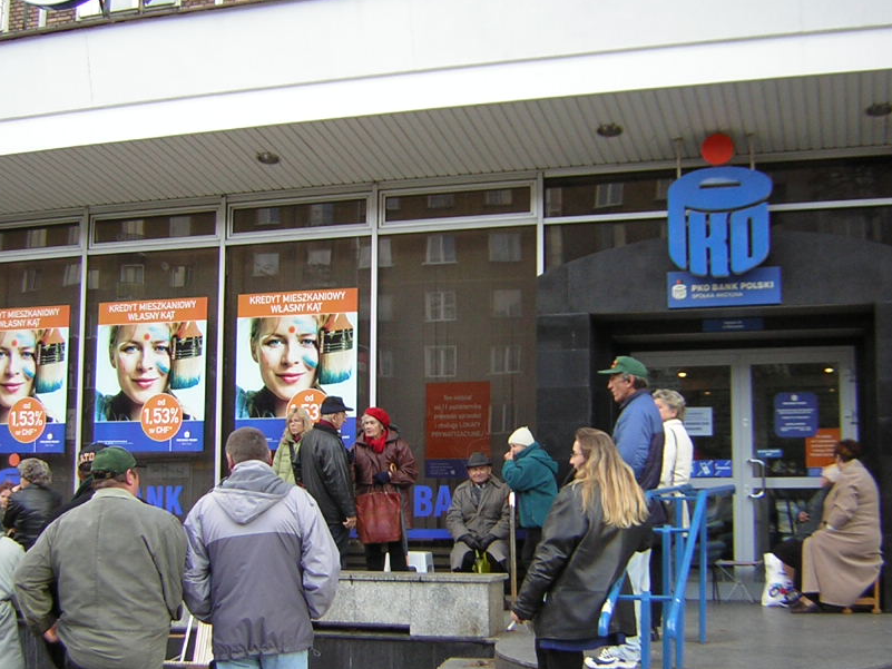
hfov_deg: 41.2
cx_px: 499
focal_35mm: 46
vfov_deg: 31.5
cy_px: 377
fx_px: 1186
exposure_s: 1/106
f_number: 2.6
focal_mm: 4.7
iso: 50
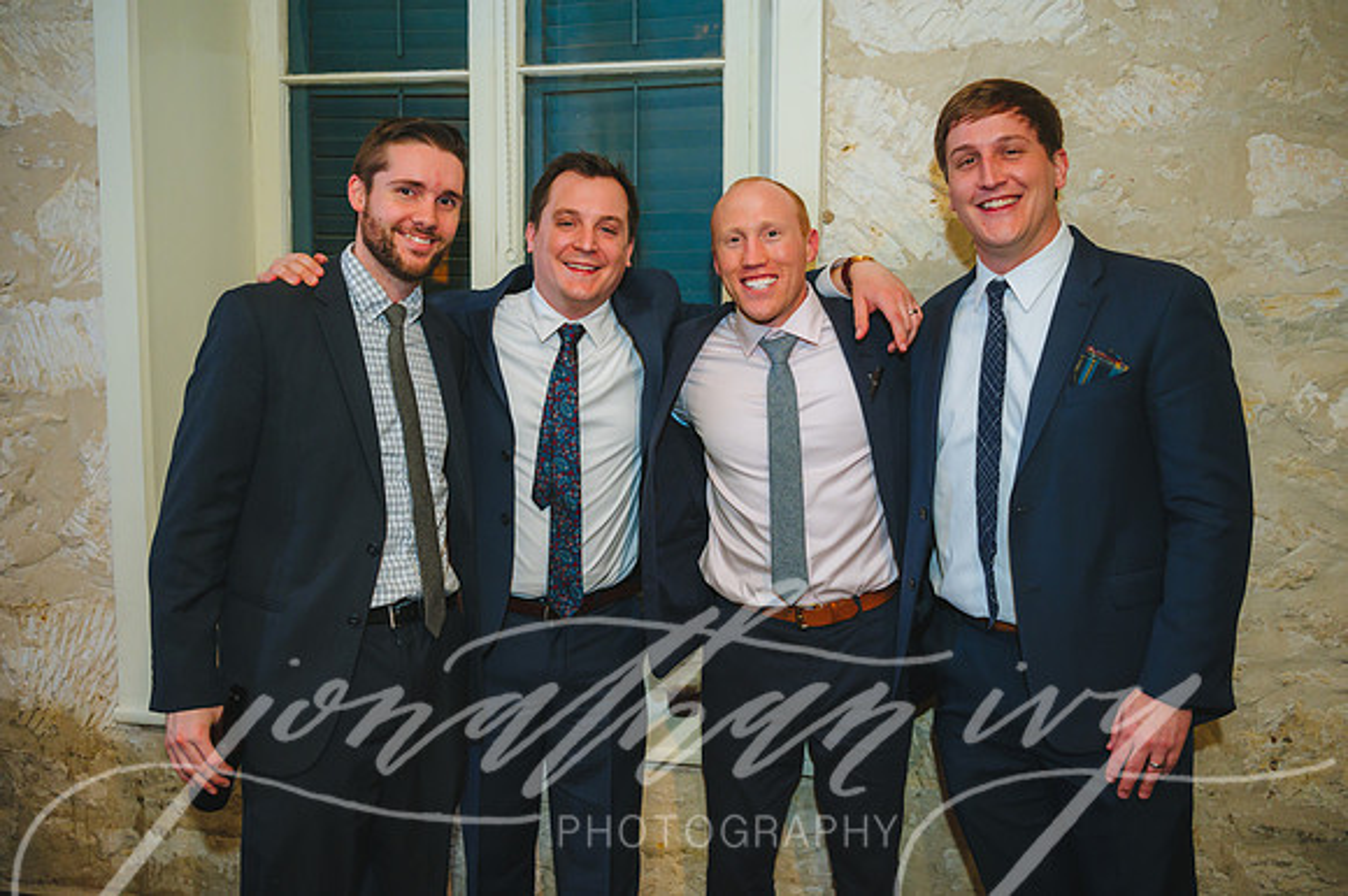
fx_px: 1333
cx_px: 674
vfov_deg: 37.2
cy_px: 448
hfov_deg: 53.6
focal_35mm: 36
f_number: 2.8
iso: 2000
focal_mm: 35
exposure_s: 1/80
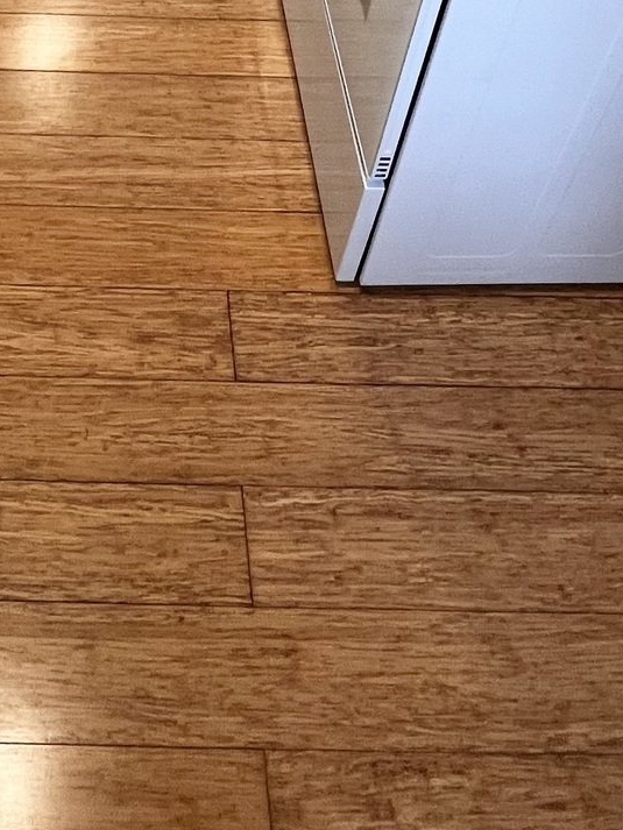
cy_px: -279
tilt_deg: -33.6
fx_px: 1008
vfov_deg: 32.3
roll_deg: -0.6
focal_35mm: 42
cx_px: 82
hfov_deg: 32.9
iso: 160
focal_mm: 1.57
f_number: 1.8
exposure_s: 1/60
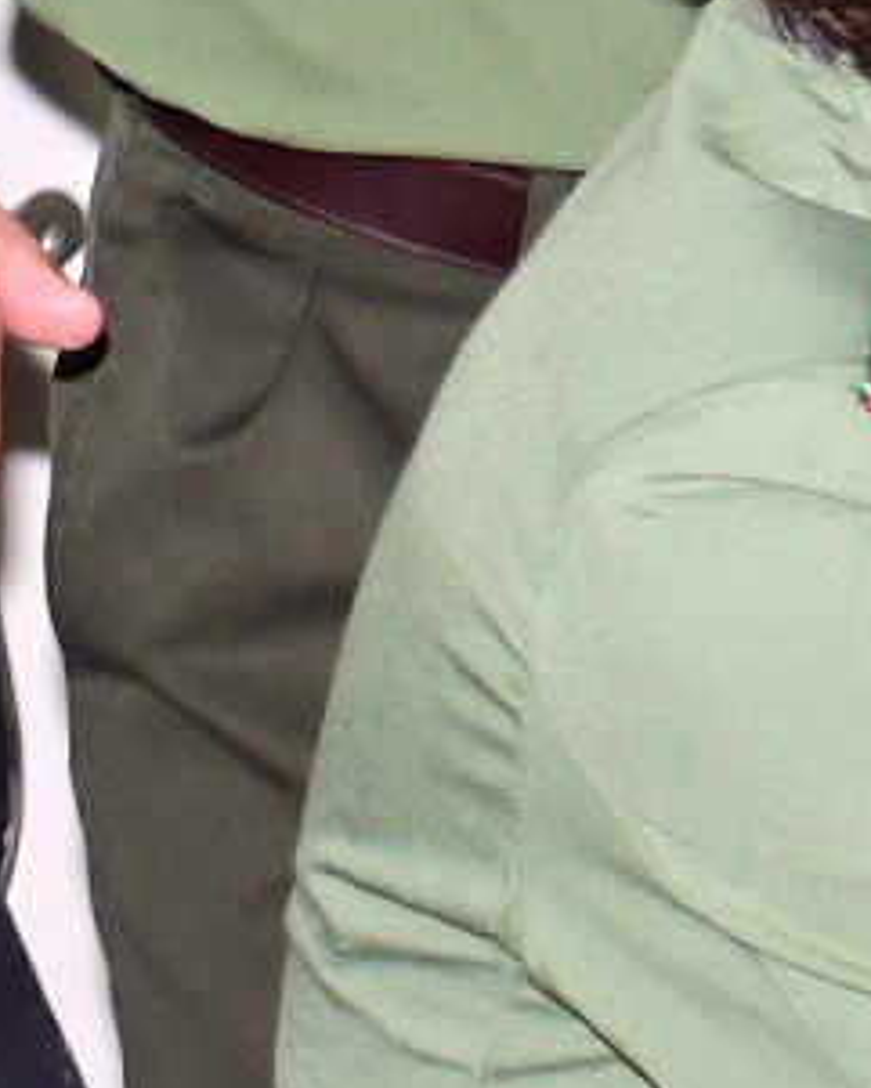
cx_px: 2262
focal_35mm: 313
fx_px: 10081
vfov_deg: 6.1
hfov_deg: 4.8
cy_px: -889
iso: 1000
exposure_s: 1/200
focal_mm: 34
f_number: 4.2
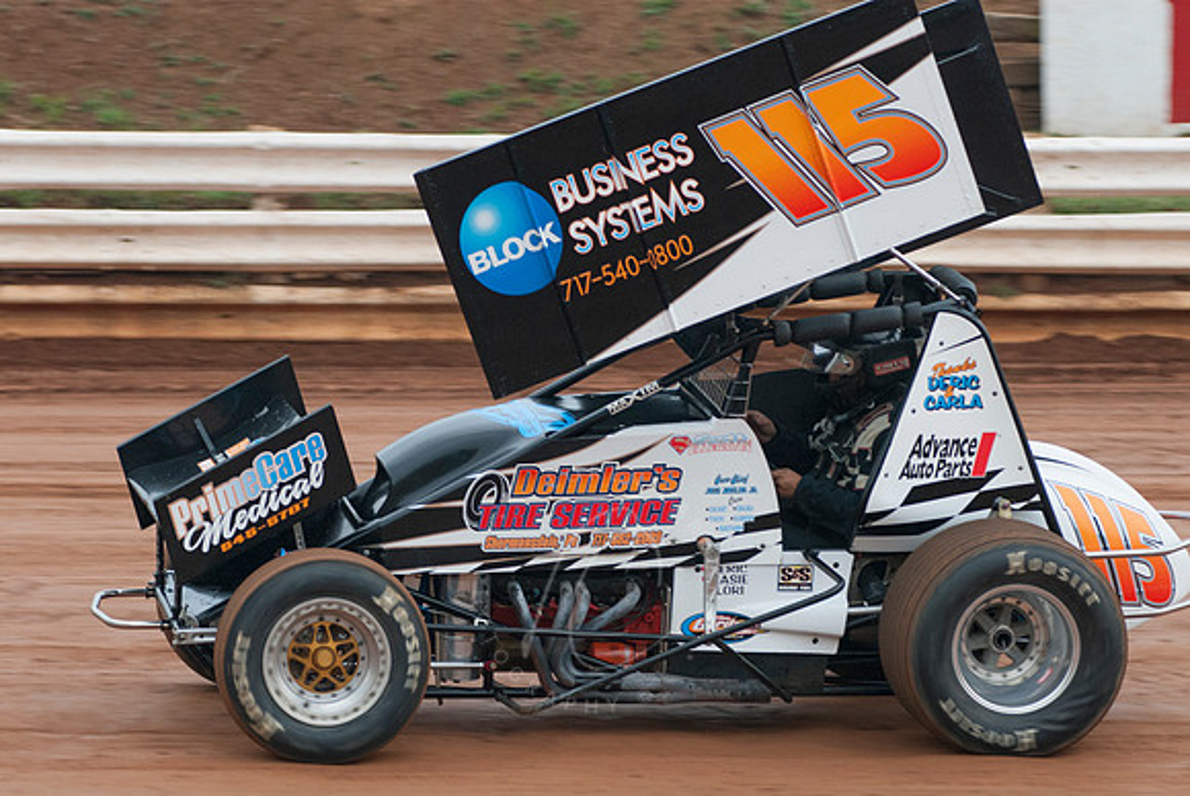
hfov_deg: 11.8
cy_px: 398
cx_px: 595
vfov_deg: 7.9
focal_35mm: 174
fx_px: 5757
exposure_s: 1/320
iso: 400
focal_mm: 116
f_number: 4
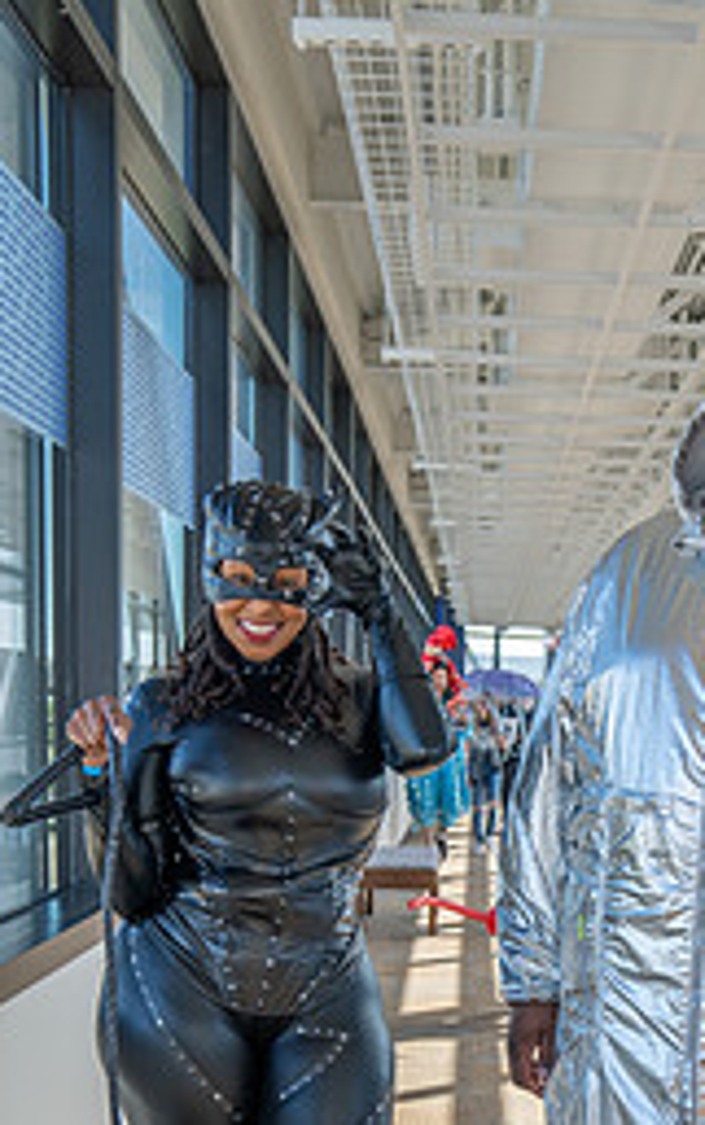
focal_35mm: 50
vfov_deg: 38.7
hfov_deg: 25.4
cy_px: 906
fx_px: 1535
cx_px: 569
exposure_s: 1/200
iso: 200
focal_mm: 28
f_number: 4
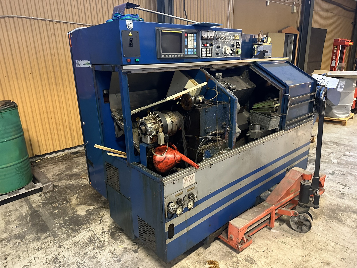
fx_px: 248
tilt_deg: -17.6
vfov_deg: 56.8
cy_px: 134
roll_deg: +1.0
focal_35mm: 24
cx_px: 178
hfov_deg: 71.6
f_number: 1.78
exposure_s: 1/33
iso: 800
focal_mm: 6.86
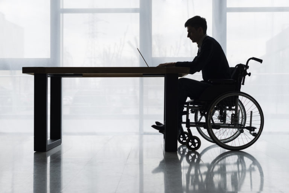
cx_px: 144
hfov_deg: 39.6
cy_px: 96
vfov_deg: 27.0
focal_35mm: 50
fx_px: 402
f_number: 4
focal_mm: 50
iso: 250
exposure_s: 1/200
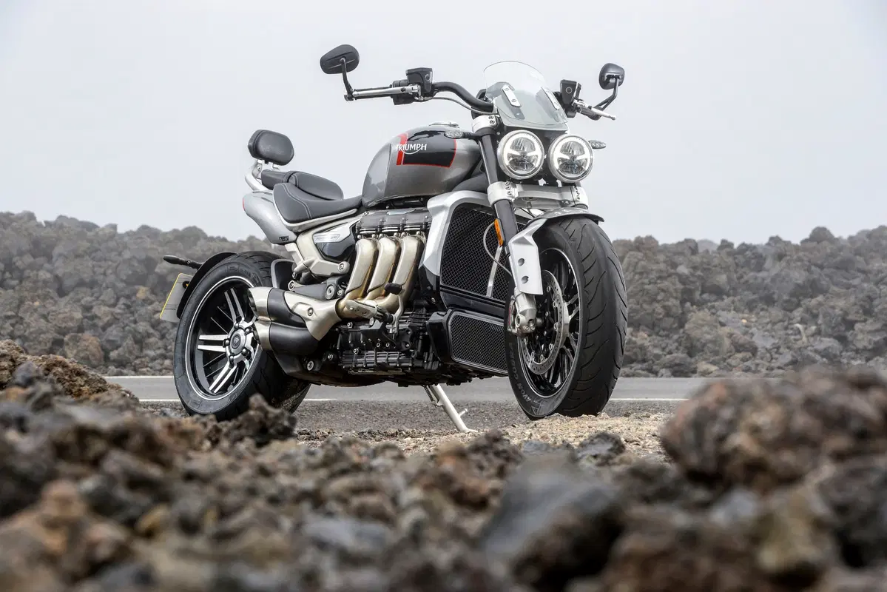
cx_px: 444
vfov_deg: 9.2
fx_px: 3696
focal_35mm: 150
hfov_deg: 13.7
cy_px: 296
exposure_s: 1/50
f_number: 8
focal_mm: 150
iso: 200
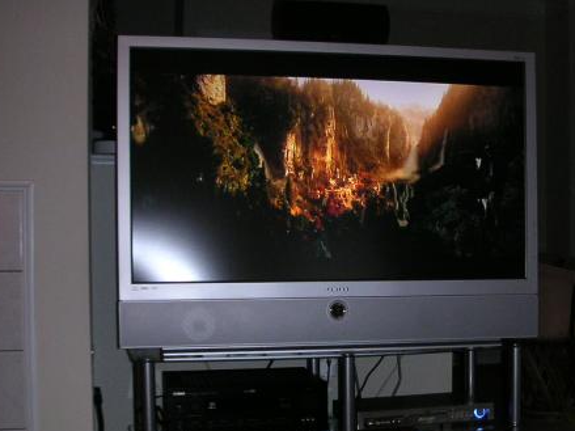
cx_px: 380
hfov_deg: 35.2
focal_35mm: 54
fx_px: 897
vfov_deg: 27.0
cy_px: 262
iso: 160
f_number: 2.8
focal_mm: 5.7
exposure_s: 1/45
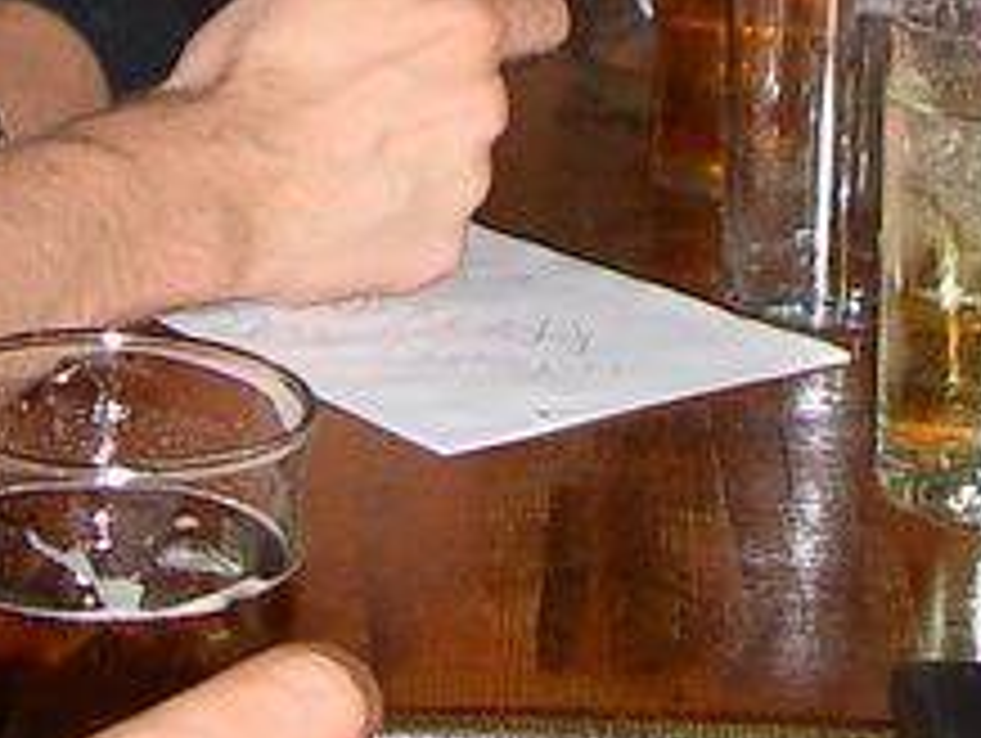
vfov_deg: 11.0
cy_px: -544
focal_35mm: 127
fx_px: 3603
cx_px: 508
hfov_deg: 15.5
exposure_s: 1/40
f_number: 2.6
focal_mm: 5.8
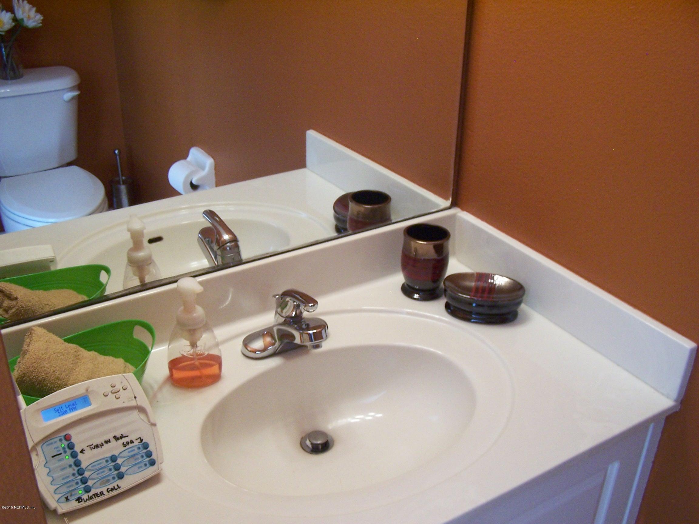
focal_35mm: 38
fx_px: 767
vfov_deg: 37.7
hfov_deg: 49.0
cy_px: 262
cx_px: 350
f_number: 2.8
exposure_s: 1/30
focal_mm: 6.3
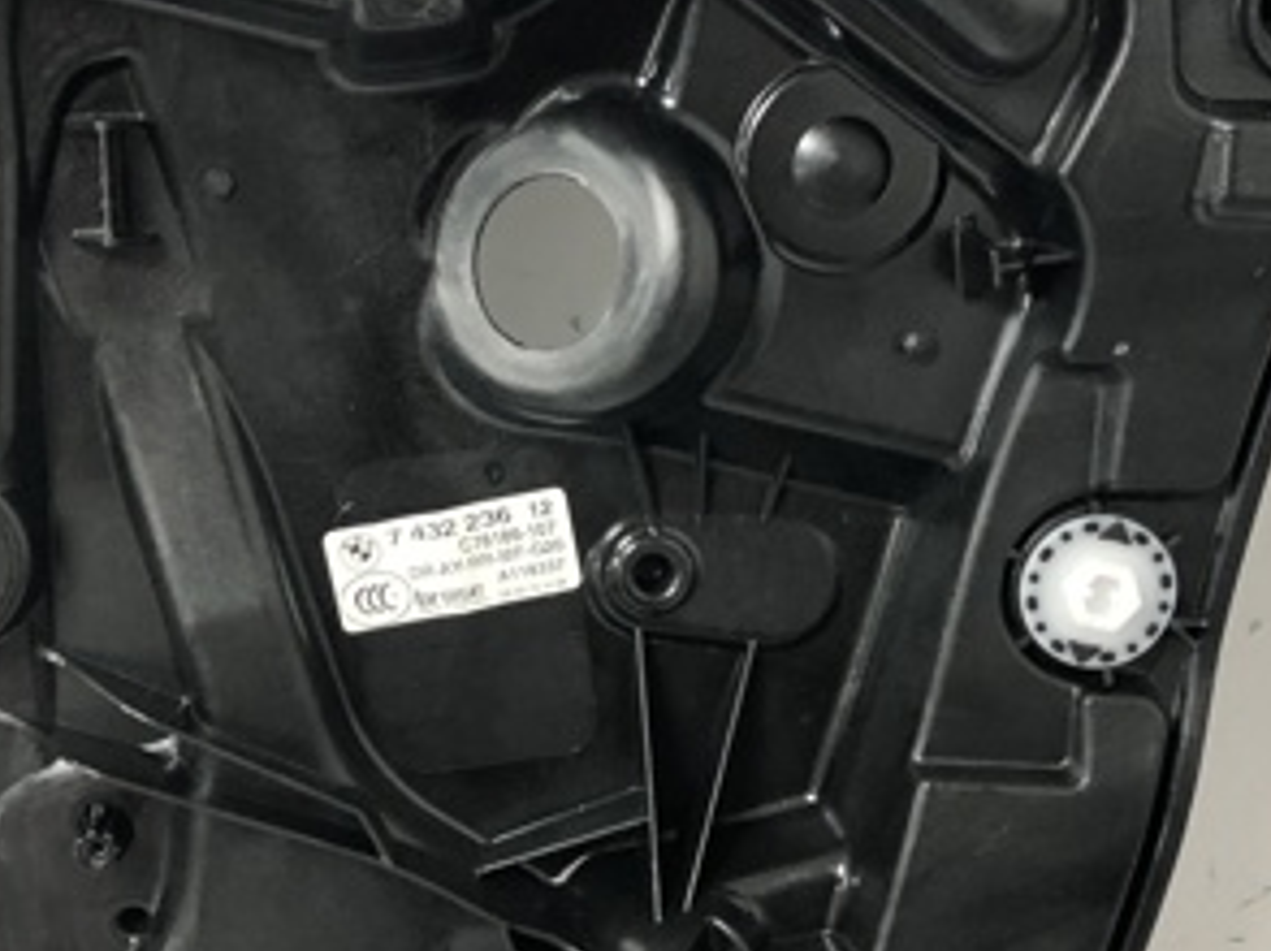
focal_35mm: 61
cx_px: 558
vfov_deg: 24.0
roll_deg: +17.2
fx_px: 2238
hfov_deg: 31.7
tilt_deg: -31.3
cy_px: 445
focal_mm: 4
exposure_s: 1/17
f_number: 1.8
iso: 50
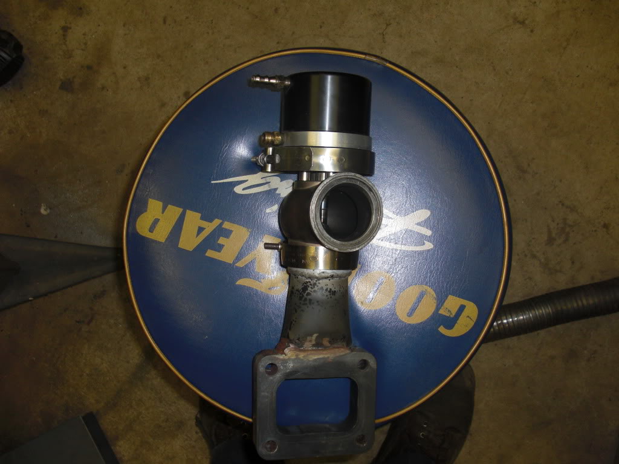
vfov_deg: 39.7
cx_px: 310
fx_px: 644
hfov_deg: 51.4
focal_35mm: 36
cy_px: 232
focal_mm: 6.3
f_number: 2.8
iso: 100
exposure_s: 1/60
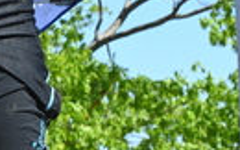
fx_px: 2137
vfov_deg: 4.0
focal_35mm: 327
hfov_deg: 6.4
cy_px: -93
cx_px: -69
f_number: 14
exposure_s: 1/800
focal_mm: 76
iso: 2000
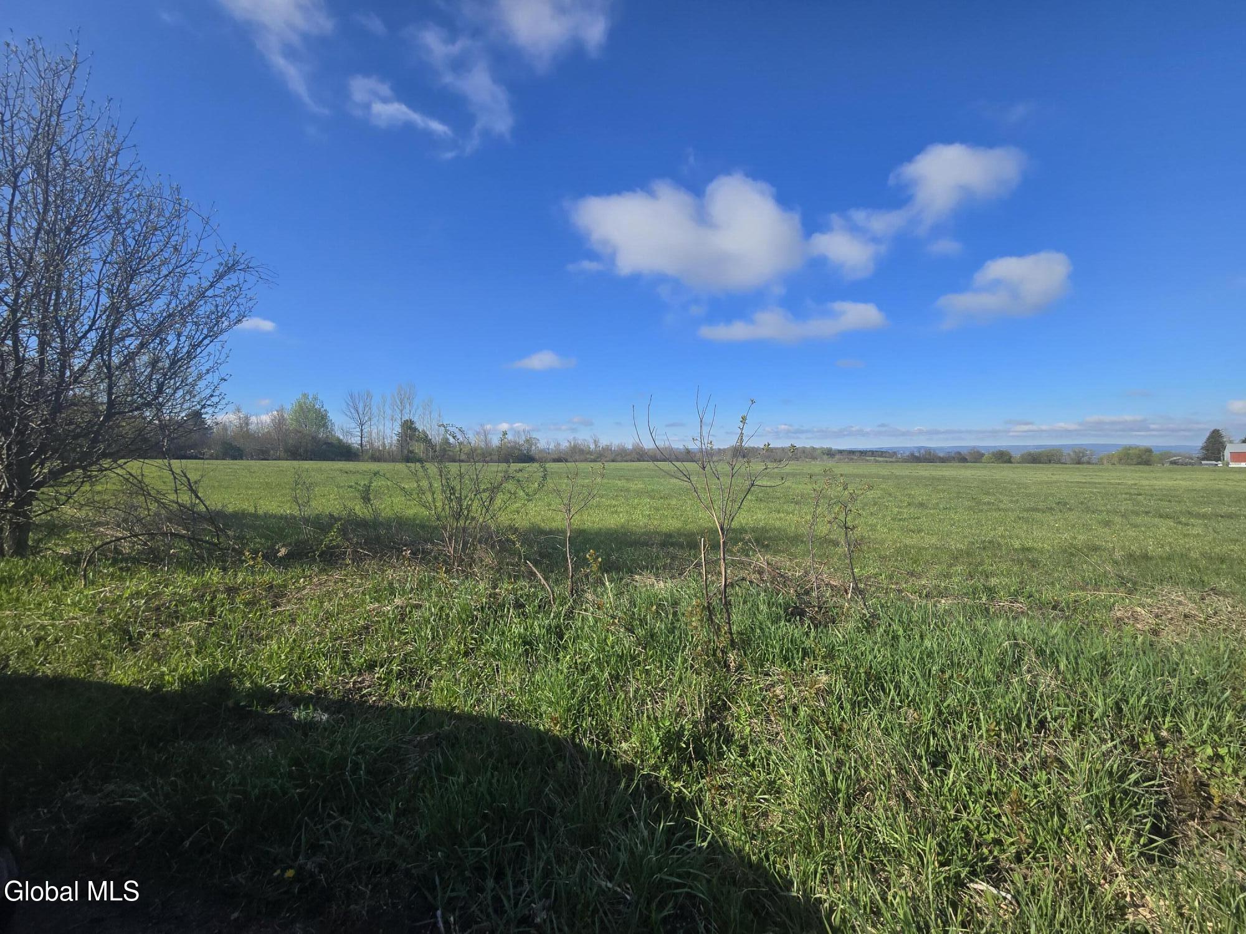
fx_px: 468
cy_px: 467
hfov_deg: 106.2
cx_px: 623
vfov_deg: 89.9
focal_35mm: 13
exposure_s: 1/1978
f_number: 2.2
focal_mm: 2.2
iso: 50
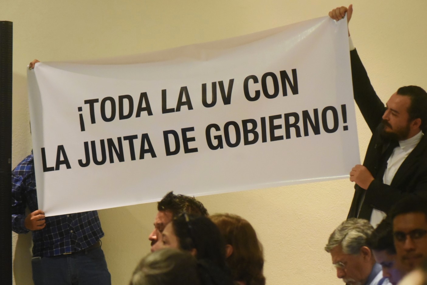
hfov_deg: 19.5
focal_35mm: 105
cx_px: 214
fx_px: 1245
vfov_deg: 13.0
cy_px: 142
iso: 8000
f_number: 5
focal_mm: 105
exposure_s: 1/125
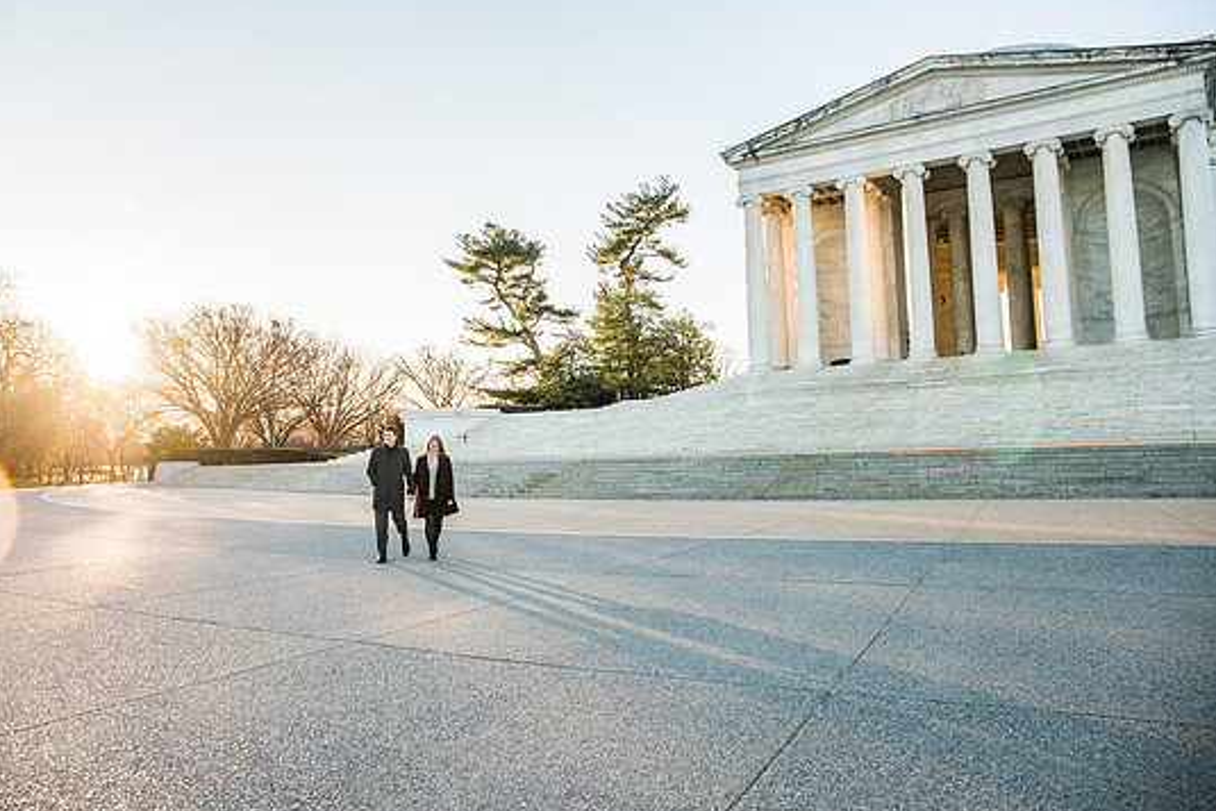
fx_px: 878
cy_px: 378
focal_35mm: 26
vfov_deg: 49.5
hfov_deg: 69.3
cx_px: 566
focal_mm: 24
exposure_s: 1/400
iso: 100
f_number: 2.8
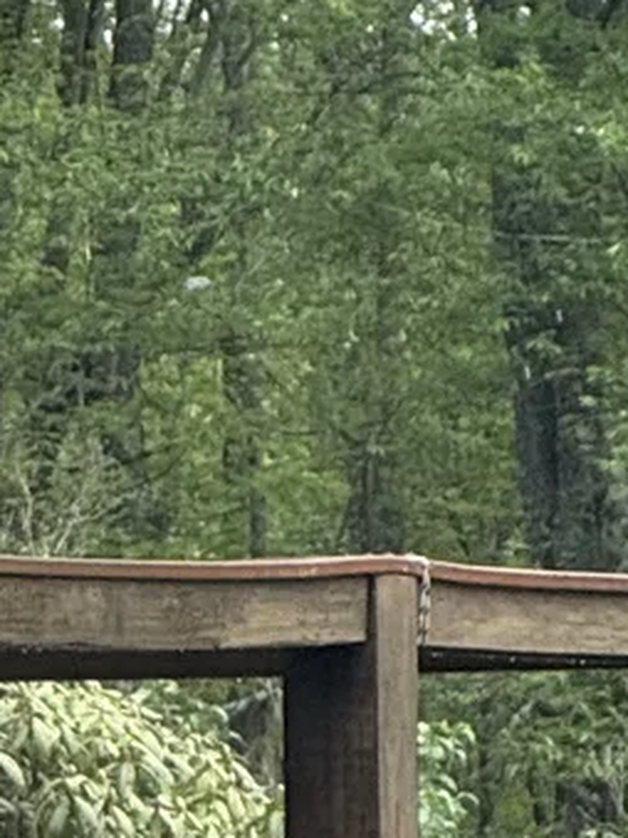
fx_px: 16459
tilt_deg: +0.7
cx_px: -1145
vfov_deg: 2.9
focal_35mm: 680
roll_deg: +1.1
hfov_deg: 2.2
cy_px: 588
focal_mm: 15.66
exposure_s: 1/240
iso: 50
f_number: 2.8
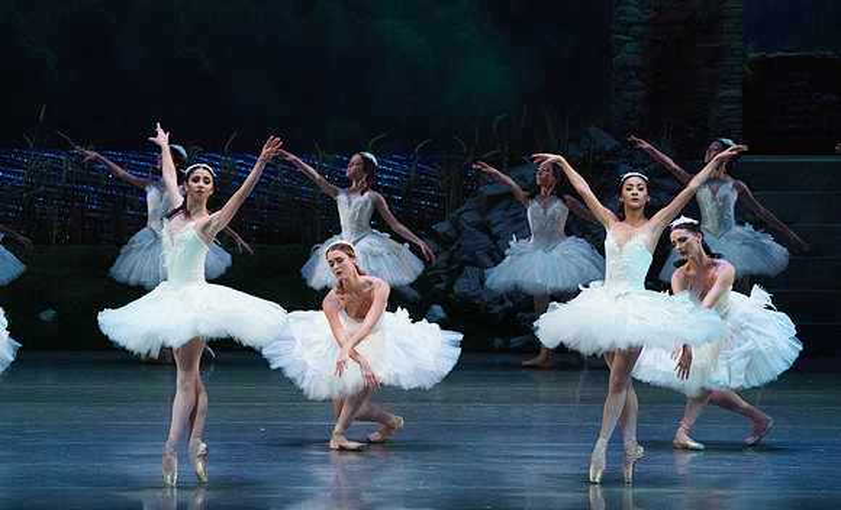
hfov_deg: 7.4
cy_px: 280
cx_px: 420
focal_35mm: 287
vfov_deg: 4.5
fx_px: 6517
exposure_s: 1/250
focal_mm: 279
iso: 8000
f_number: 5.6
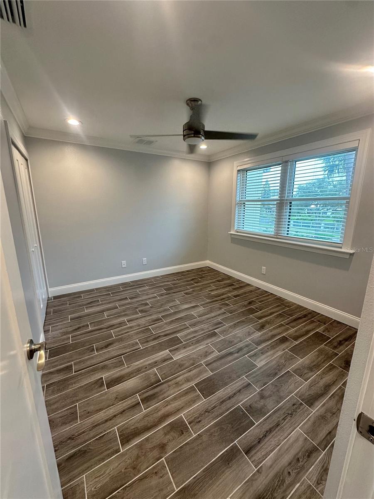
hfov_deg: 85.7
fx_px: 202
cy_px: 250
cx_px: 187
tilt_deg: -11.3
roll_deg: -0.7
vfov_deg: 102.1
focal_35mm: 14
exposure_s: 1/120
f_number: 2.2
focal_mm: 2.22
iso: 200
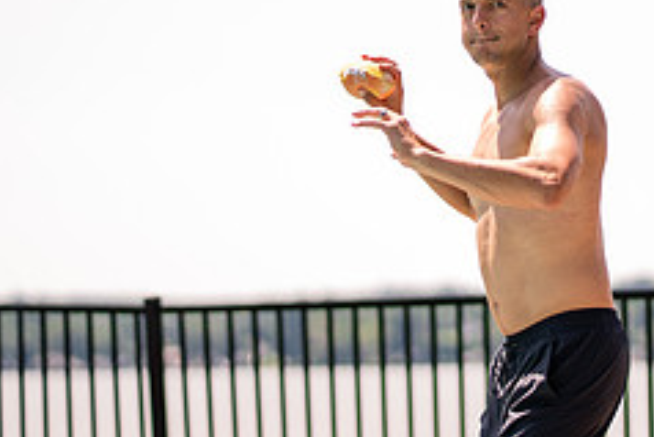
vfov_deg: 6.6
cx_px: 508
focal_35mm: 207
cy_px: 249
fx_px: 3763
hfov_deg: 9.9
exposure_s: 1/4000
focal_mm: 85
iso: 200
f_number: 1.8
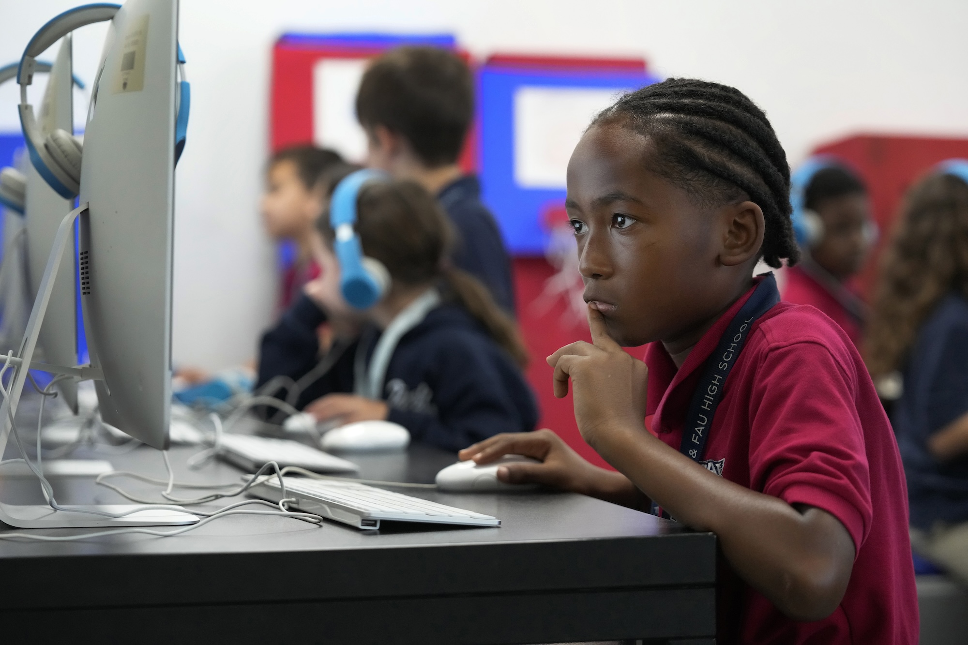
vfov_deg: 16.5
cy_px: 322
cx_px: 484
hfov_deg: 24.5
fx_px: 2231
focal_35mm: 83
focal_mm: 83
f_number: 3.5
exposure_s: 1/640
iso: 6400
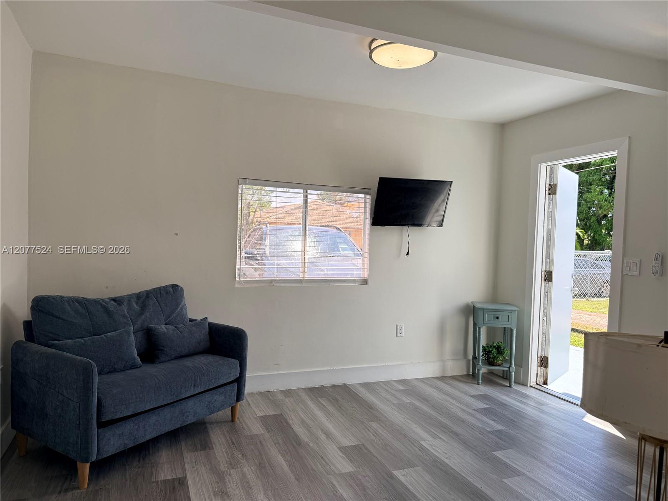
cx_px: 334
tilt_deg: -1.5
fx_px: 463
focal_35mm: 24
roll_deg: -1.4
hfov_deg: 71.6
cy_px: 250
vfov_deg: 56.8
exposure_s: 1/931
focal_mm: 6.76
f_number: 1.78
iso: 80
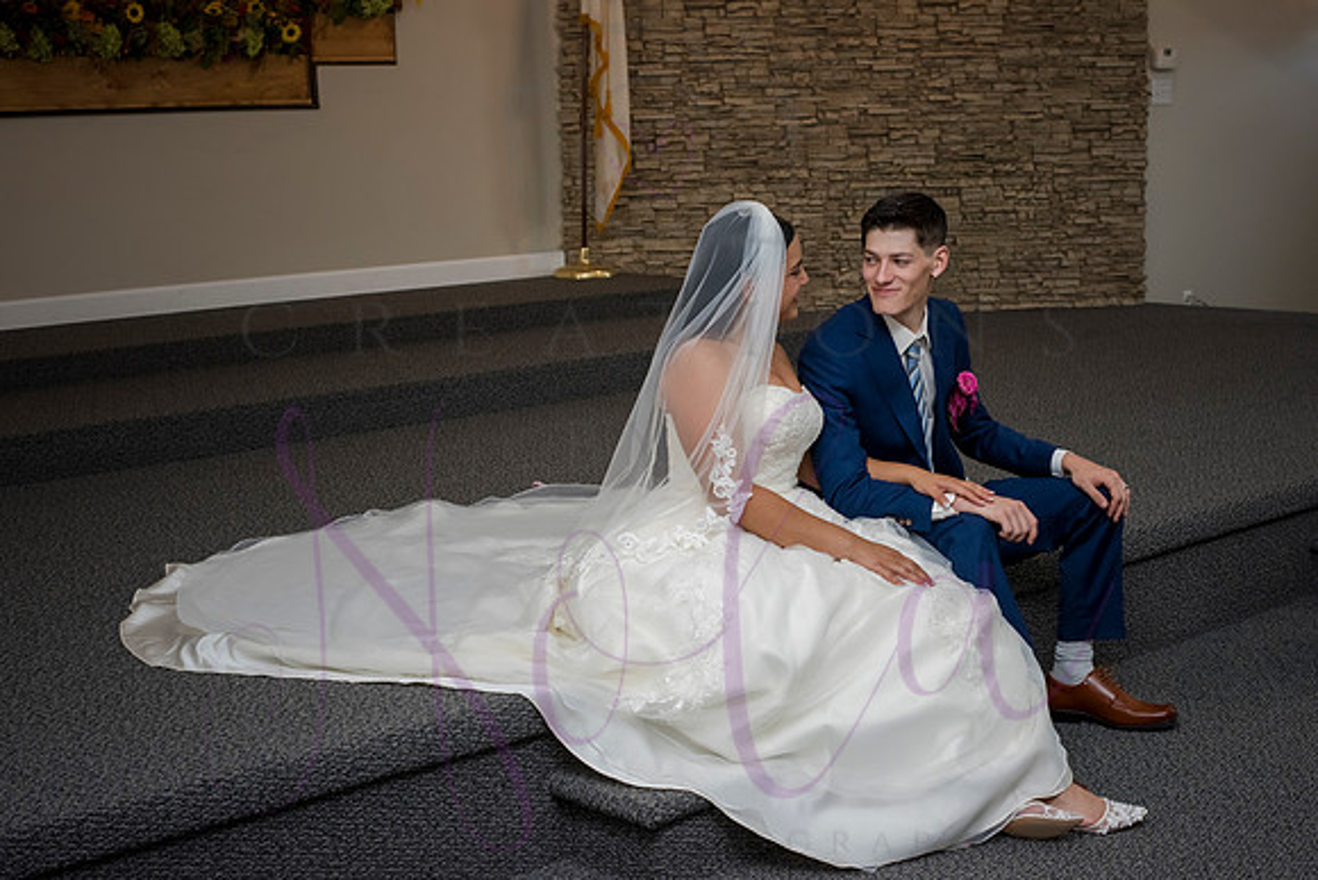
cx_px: 694
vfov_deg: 24.7
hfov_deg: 36.4
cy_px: 417
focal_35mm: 55
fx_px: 2005
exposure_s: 1/60
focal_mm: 50
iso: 800
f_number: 7.1
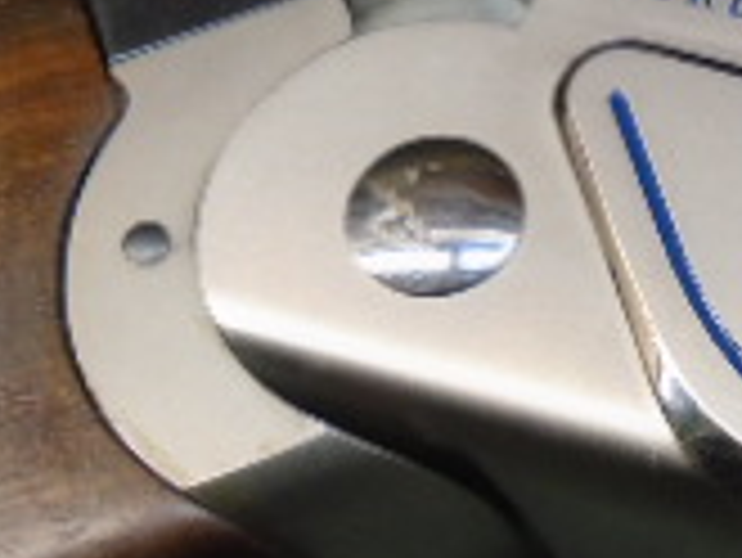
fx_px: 2167
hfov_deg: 18.6
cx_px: 827
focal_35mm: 101
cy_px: 288
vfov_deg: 14.7
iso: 250
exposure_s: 1/30
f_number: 3.2
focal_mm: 4.6
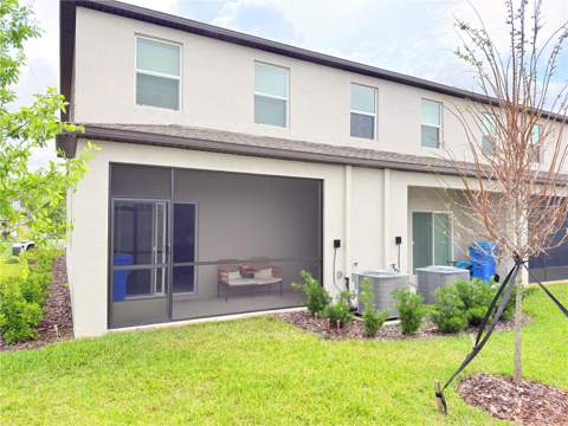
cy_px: 213
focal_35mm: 24
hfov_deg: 71.6
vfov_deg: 56.8
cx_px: 284
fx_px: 394
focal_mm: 6.76
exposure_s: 1/2571
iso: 100
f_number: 1.78
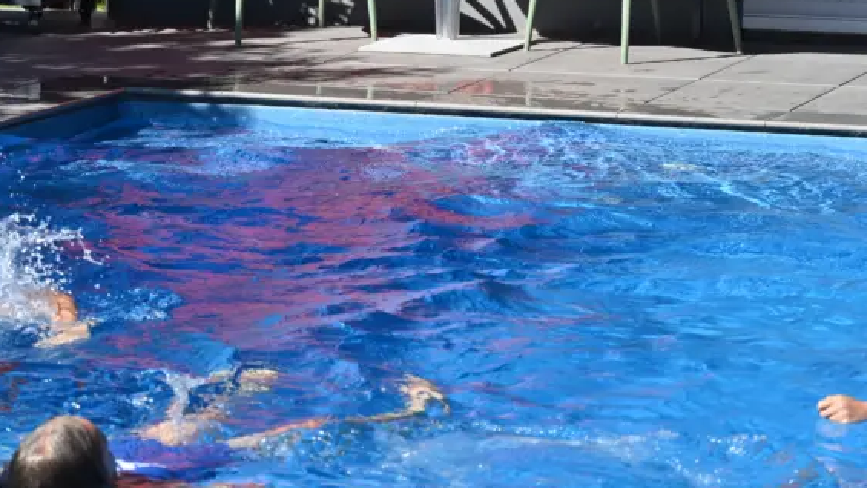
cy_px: 242
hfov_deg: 11.7
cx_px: 180
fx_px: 4231
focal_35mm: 184
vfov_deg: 6.6
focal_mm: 97
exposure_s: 1/640
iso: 160
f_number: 6.3
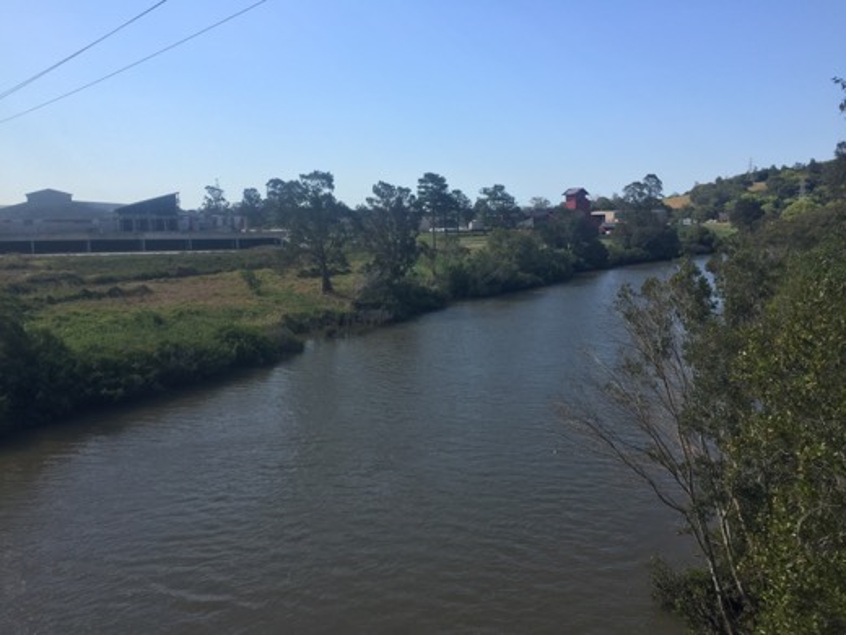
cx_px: 423
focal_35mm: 29
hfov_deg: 61.7
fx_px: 709
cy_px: 318
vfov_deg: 48.2
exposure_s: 1/1883
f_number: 2.2
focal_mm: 4.15
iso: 32
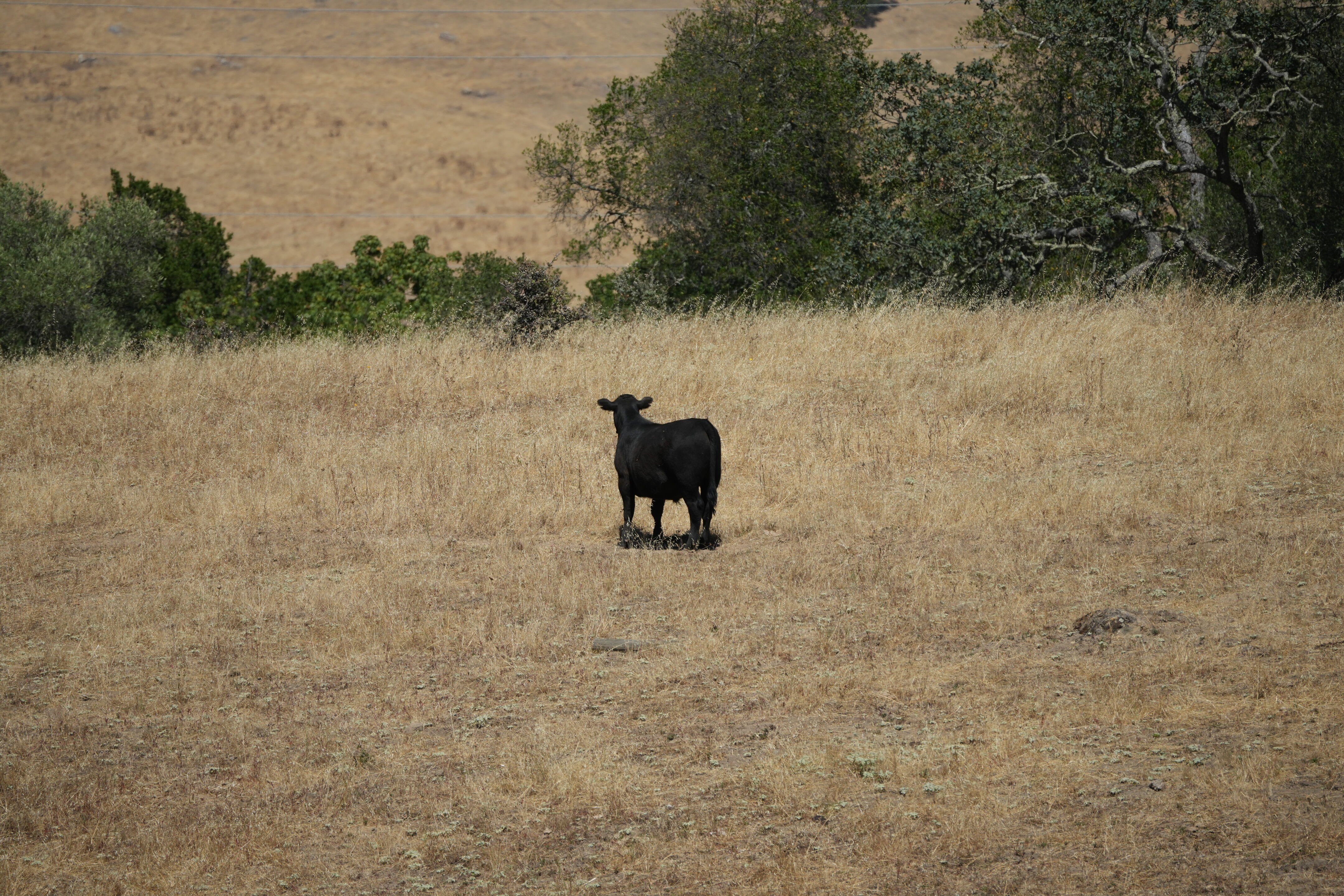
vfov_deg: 3.4
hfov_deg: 5.2
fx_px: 14932
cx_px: 672
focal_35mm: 400
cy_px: 448
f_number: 6.3
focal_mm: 400
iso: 250
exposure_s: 1/1600
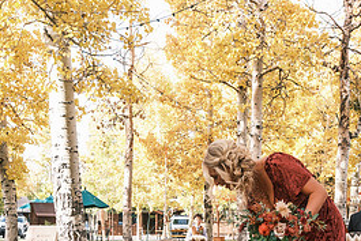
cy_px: 259
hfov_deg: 33.6
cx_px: 240
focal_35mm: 59
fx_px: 592
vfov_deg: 21.9
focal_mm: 18
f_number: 4
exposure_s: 1/125
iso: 160
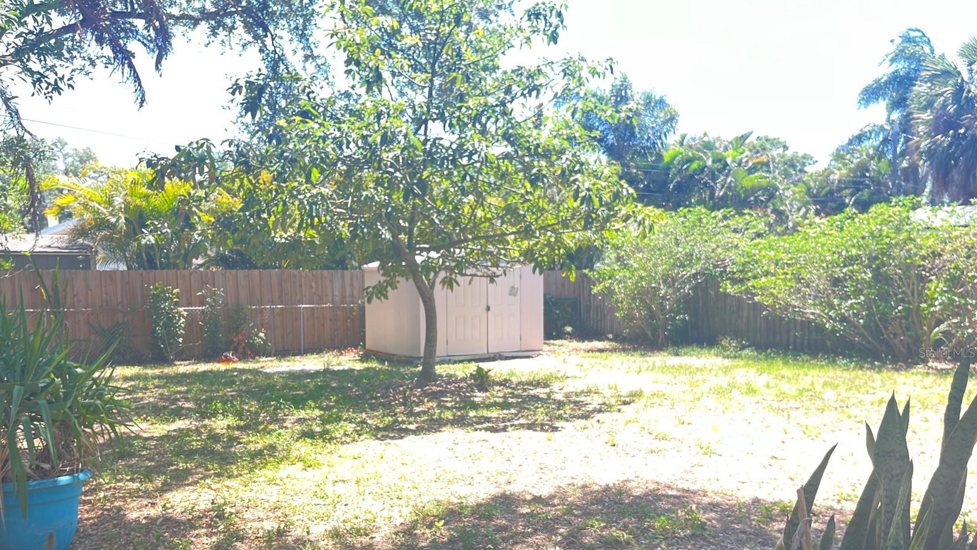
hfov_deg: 66.1
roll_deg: +1.5
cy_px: 352
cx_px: 478
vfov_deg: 39.8
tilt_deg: -5.9
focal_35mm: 29
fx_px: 751
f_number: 1.6
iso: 64
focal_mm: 5.1
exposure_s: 1/120
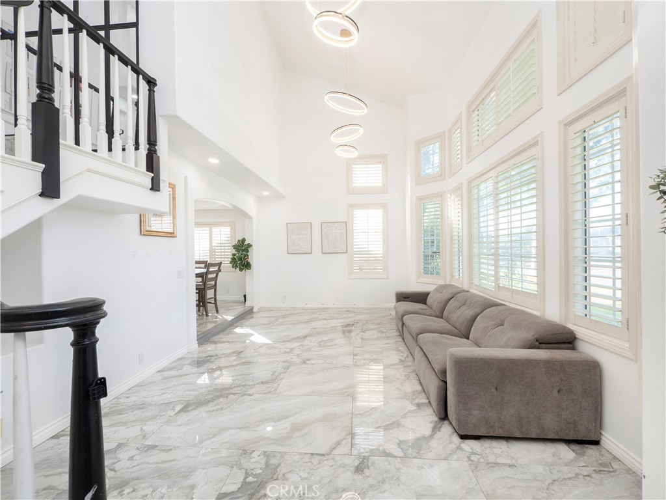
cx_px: 333
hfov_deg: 98.2
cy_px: 250
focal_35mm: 15
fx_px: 289
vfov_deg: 81.7
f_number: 8
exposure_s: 1/20
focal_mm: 7
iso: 250
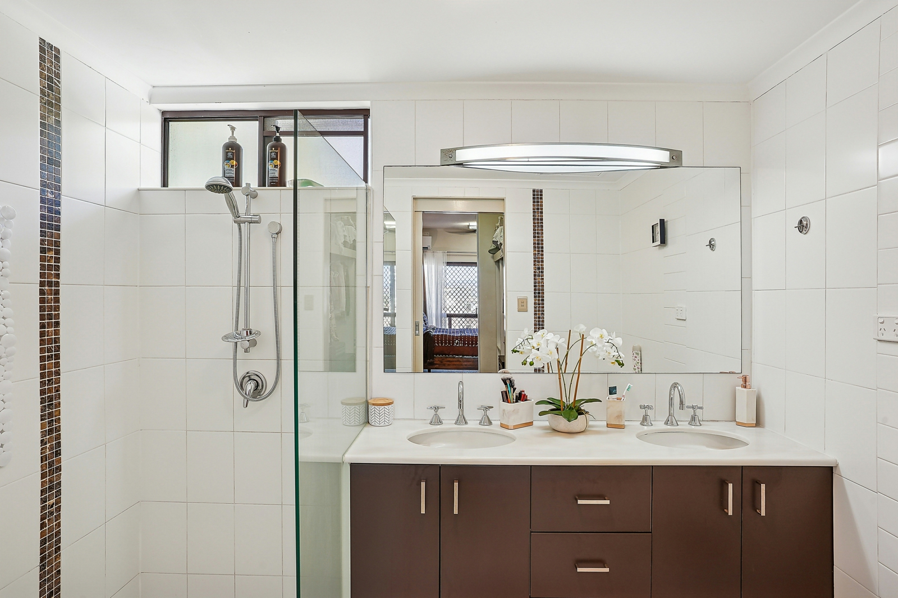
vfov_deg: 64.5
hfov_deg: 86.9
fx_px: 474
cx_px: 449
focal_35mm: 19
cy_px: 299
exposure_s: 1/4
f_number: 11
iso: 200
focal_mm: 19
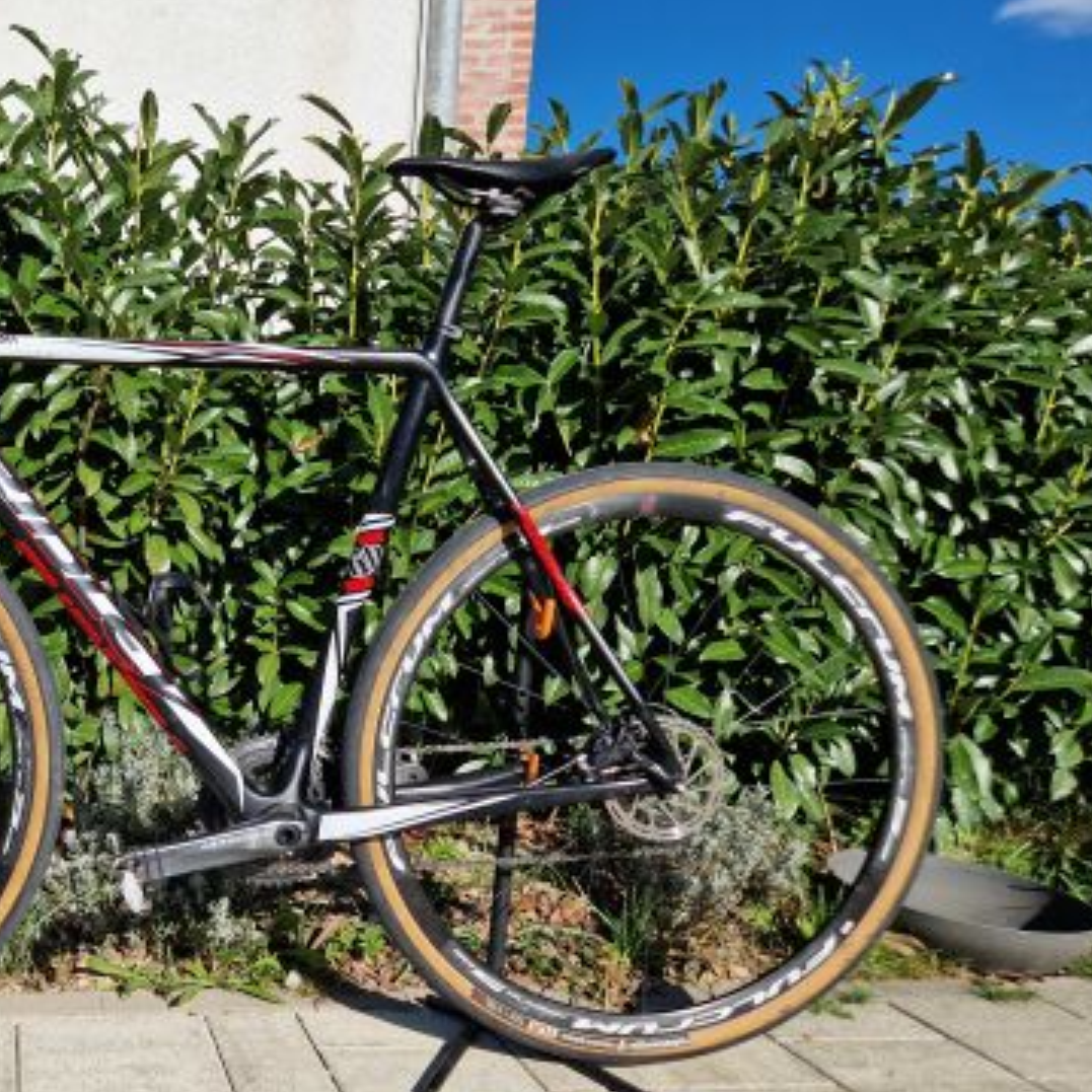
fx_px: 1213
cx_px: 216
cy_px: 611
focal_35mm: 34
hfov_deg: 45.9
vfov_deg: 48.3
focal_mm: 5.4
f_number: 1.8
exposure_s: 1/2488
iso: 50
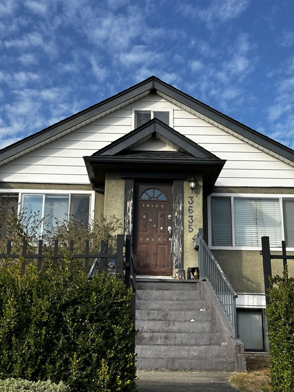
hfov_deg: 30.3
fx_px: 544
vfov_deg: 39.7
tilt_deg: +15.1
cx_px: 147
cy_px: 196
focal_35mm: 48
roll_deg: -1.3
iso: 64
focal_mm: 6.86
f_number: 1.78
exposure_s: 1/2890
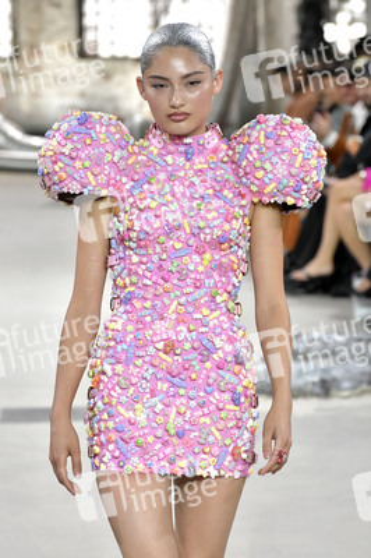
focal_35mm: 162
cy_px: 279
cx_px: 186
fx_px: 2508
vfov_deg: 12.7
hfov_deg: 8.5
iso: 2500
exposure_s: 1/320
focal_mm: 135
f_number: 6.3
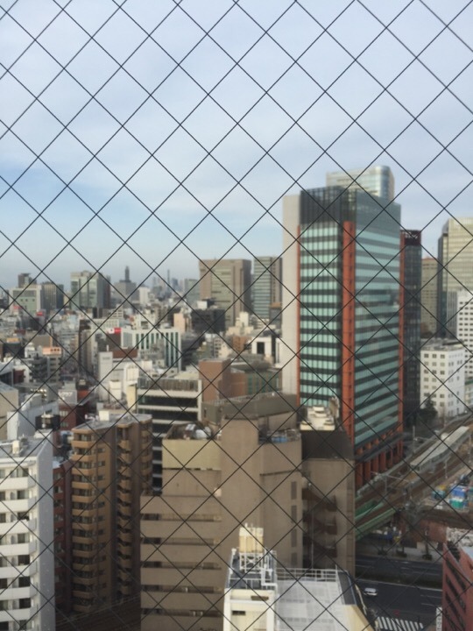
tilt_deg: -1.7
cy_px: 316
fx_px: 528
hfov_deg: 48.2
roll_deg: +0.0
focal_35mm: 29
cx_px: 236
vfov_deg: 61.7
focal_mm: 4.15
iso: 32
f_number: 2.2
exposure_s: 1/628
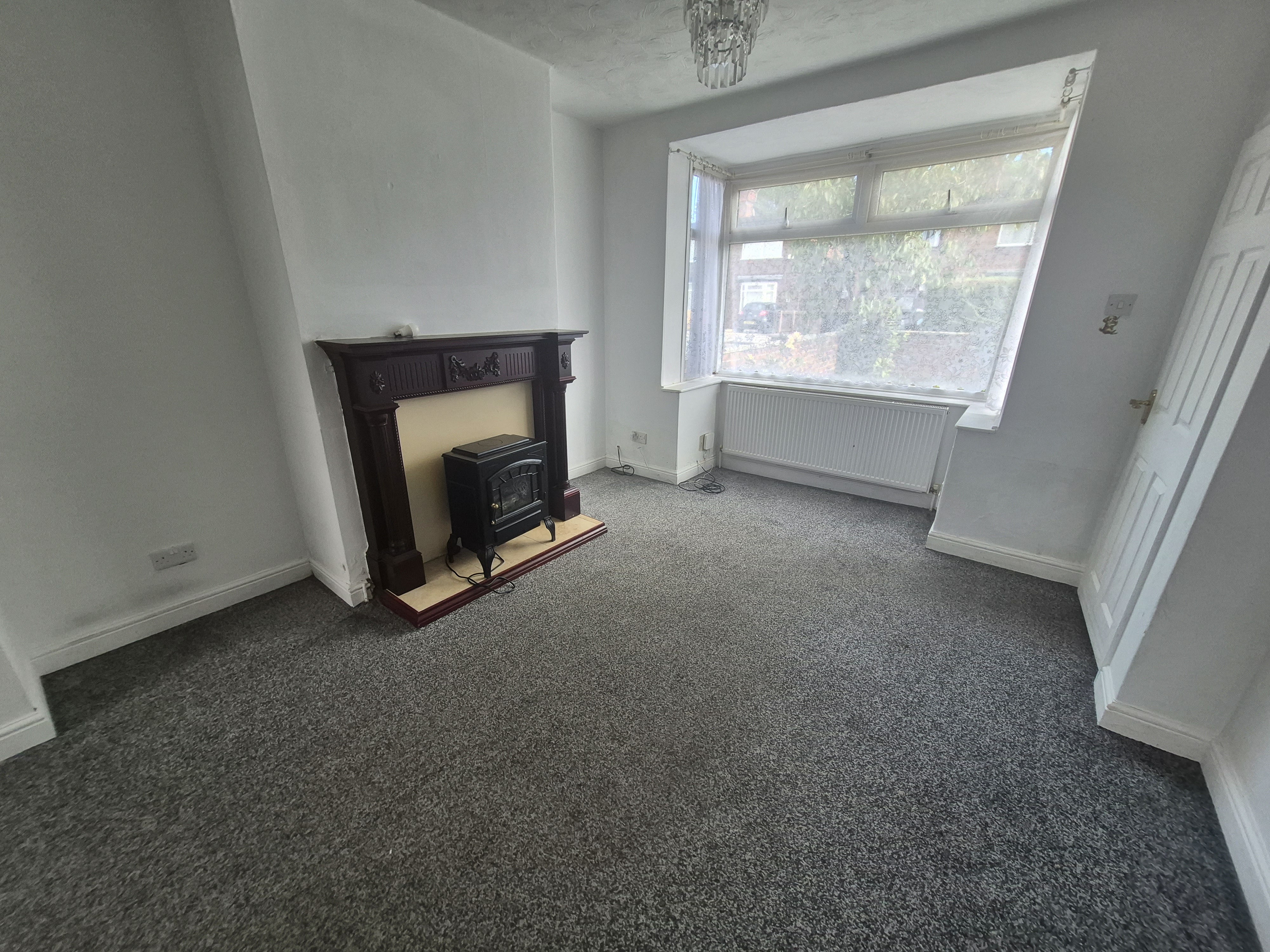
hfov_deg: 106.2
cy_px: 476
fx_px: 477
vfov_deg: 89.9
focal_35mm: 13
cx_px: 635
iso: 80
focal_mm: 1.74
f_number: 2.2
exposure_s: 1/100
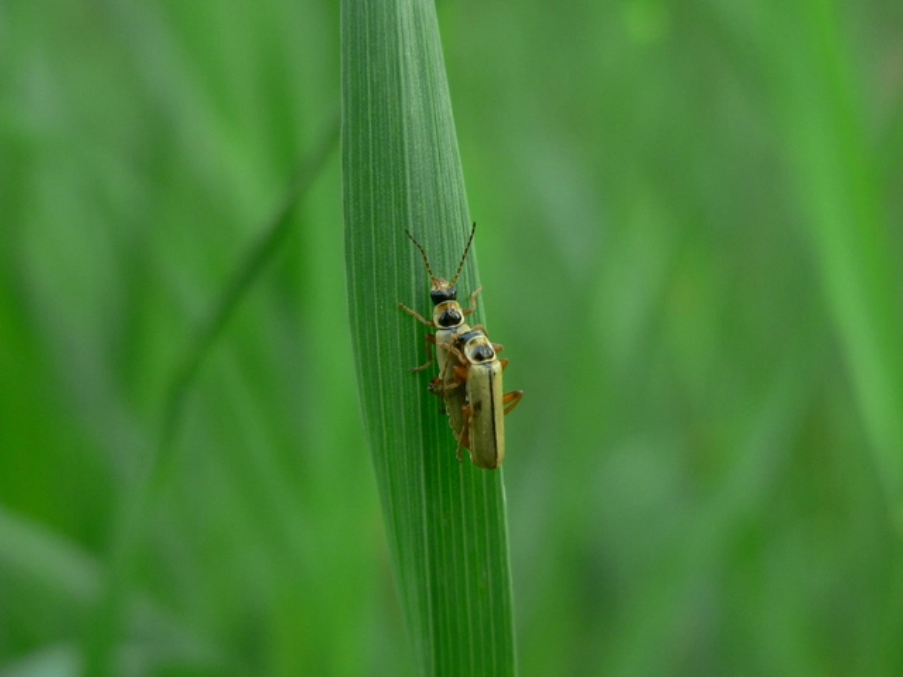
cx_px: 452
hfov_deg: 26.0
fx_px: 1956
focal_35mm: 75
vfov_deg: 19.6
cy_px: 338
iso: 150
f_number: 2.8
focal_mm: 12.4
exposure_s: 1/100
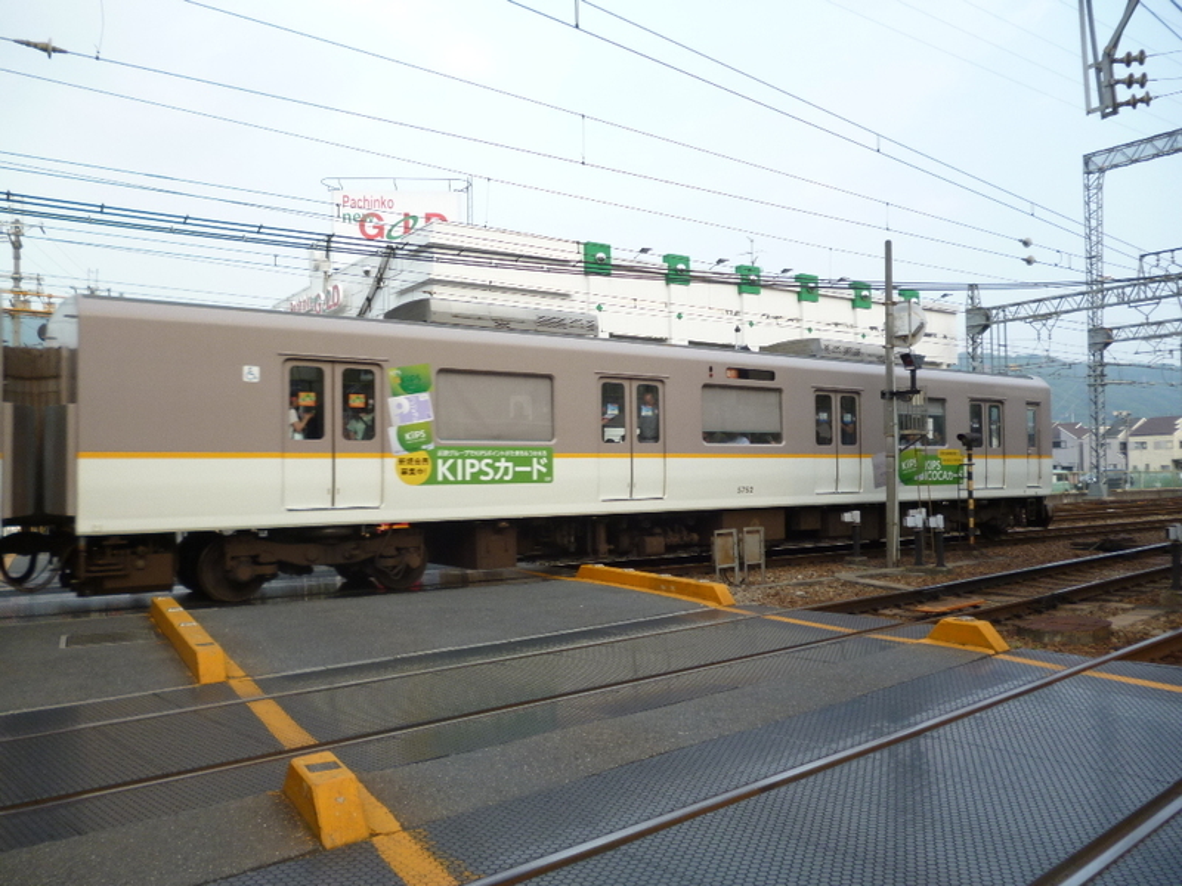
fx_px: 956
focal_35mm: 28
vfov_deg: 49.7
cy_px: 443
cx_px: 591
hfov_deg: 63.4
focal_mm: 5
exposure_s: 1/320
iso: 100
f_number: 3.1
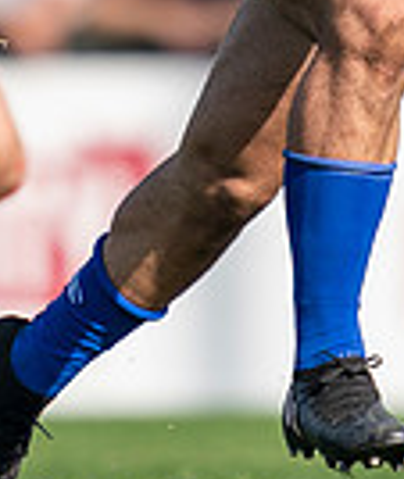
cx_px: 86
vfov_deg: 0.6
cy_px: -300
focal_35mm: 3119
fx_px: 45173
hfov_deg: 0.5
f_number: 2.8
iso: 100
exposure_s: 1/1250
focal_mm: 400
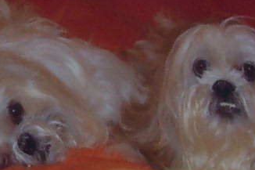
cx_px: -41
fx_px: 3667
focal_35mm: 518
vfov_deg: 2.7
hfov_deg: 4.0
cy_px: 8
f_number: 8
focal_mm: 15.2
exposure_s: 1/1000
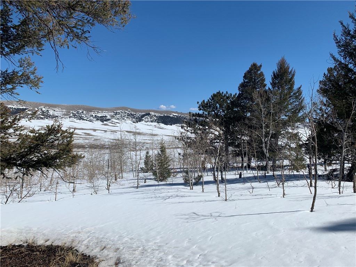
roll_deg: -2.5
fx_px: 267
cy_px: 134
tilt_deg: -0.1
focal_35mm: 26
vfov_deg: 53.1
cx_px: 178
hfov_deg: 67.3
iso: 25
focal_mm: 4.25
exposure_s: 1/6452
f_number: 1.8
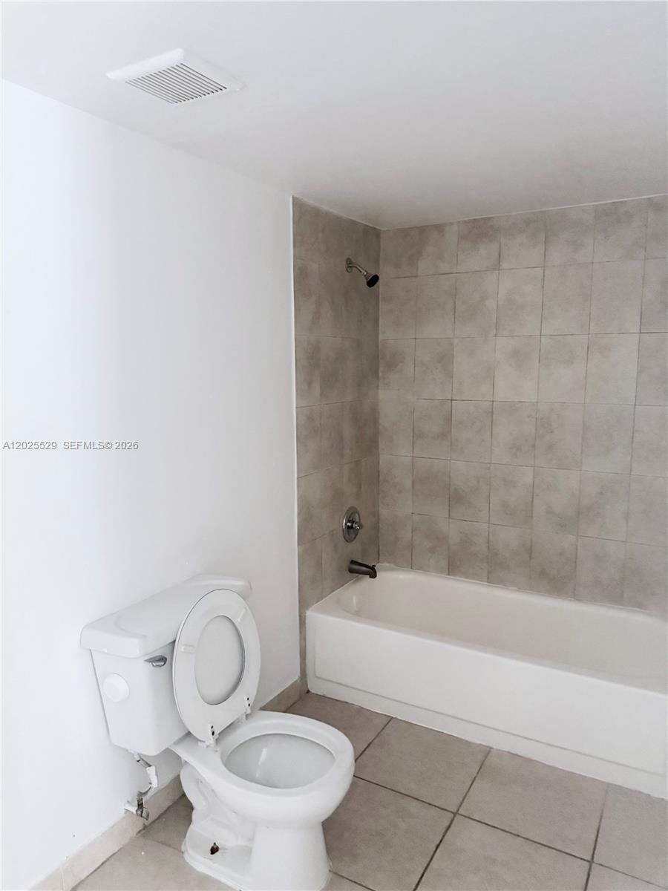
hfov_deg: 56.8
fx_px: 618
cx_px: 334
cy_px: 446
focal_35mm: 24
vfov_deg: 71.6
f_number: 1.78
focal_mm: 6.76
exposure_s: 1/33
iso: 1000
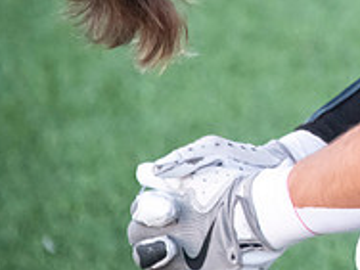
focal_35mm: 741
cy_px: -76
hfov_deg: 2.7
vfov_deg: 2.0
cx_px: 517
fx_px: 7706
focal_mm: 250
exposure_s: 1/500
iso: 4000
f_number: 5.6
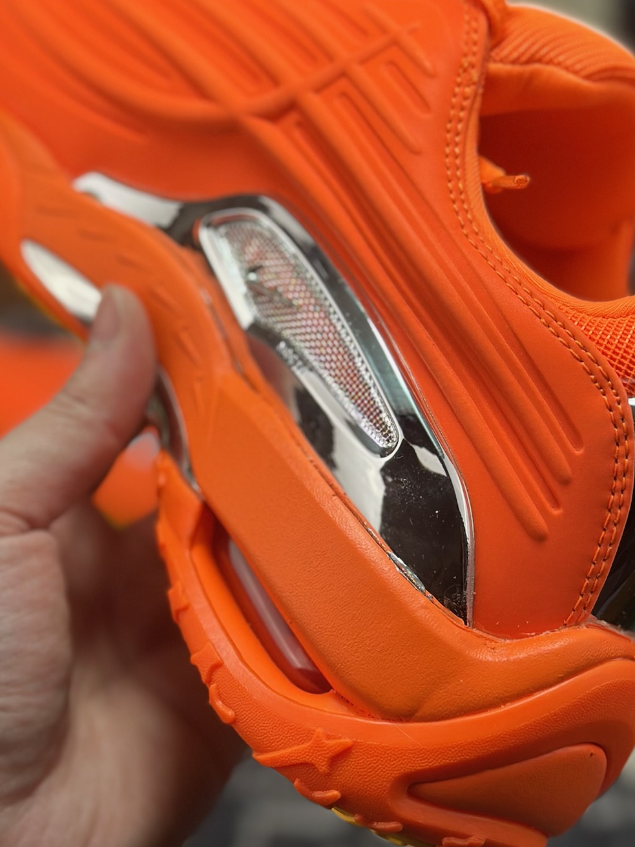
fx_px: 1835
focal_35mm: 75
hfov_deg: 19.6
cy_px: 334
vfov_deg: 25.9
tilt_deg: -56.7
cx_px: 348
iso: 80
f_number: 1.78
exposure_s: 1/1185
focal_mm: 6.86
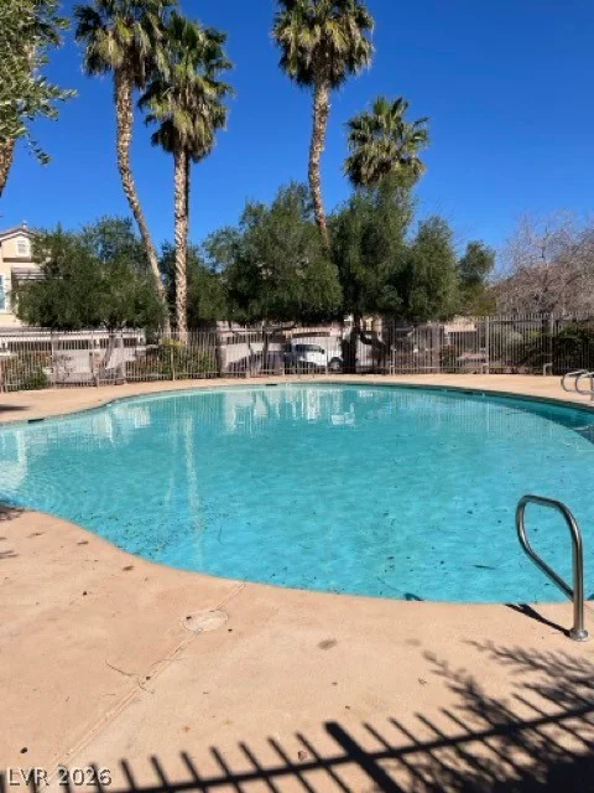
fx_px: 595
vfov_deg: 67.3
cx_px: 297
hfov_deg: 53.1
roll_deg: +2.7
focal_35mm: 26
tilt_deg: -2.5
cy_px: 396
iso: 32
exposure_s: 1/5814
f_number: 1.6
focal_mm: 4.2
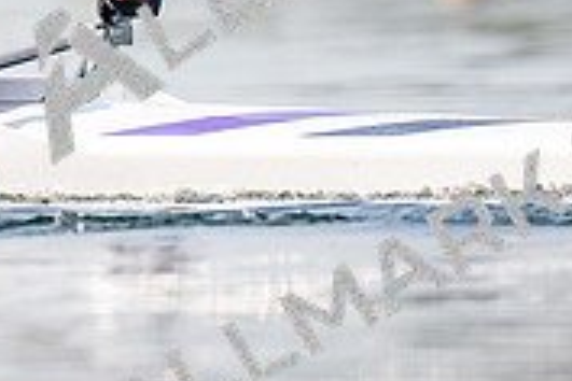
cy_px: -144
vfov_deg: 0.7
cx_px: -242
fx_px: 31172
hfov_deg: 1.1
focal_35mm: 1962
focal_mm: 600
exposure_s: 1/2500
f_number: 5.6
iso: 280
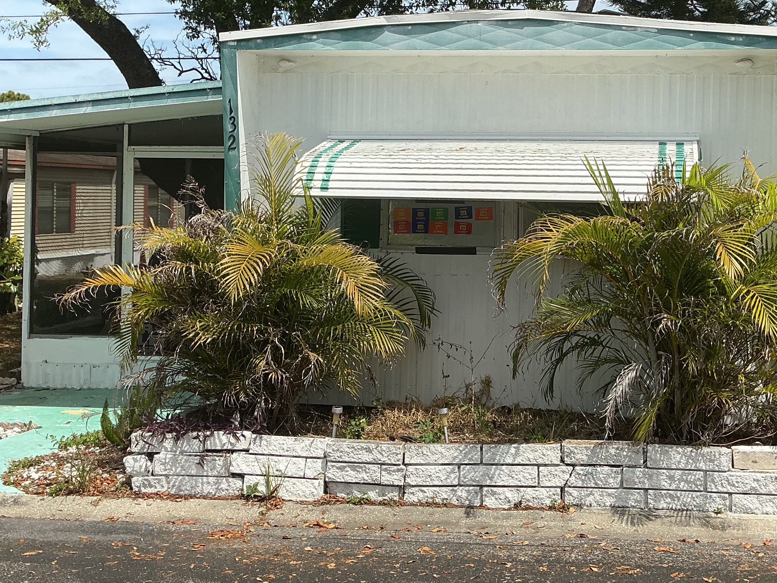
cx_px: 520
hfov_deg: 38.5
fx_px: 1100
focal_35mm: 49
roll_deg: -0.1
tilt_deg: +0.6
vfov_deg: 29.5
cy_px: 194
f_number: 1.8
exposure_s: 1/1848
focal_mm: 3
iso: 25
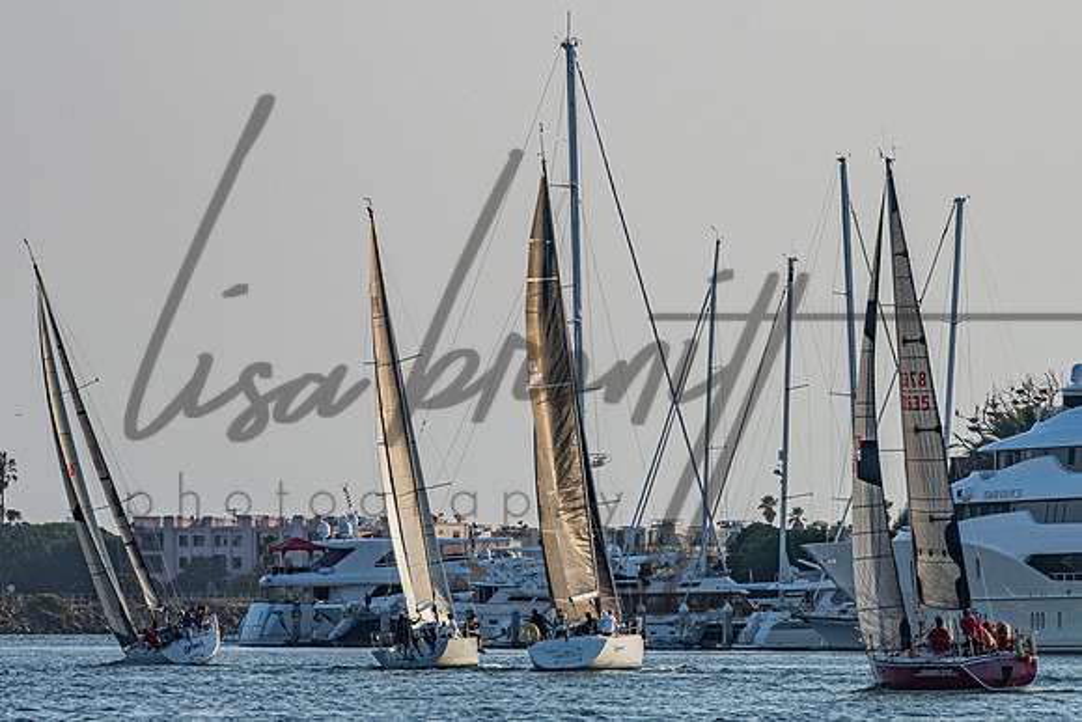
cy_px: 195
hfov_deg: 5.0
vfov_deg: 3.3
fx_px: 12384
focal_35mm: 412
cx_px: 588
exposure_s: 1/500
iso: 100
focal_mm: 200
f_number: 8
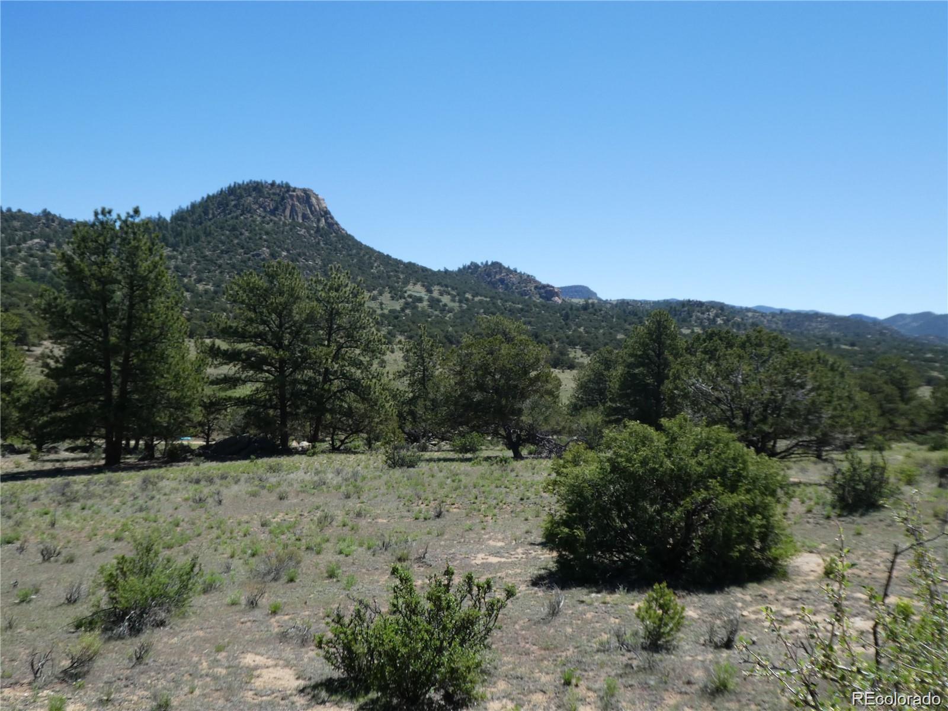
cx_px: 474
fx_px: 959
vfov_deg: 40.7
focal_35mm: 35
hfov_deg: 52.6
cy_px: 356
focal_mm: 6.3
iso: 80
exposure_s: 1/500
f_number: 3.7
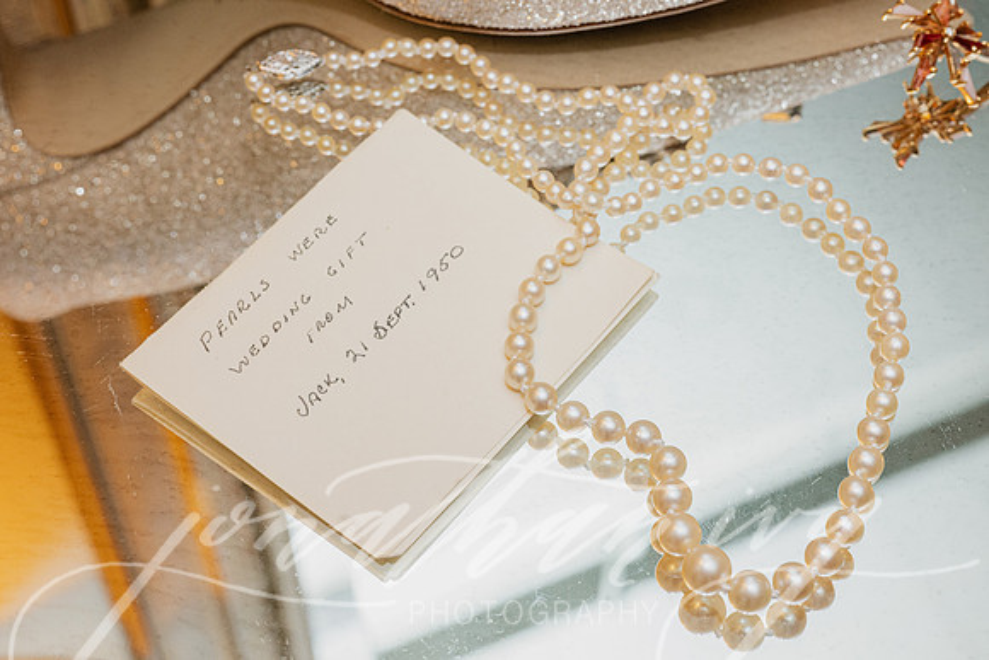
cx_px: 494
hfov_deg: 39.6
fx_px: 1374
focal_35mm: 50
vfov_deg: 27.0
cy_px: 330
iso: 1250
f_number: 10
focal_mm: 50
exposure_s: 1/100
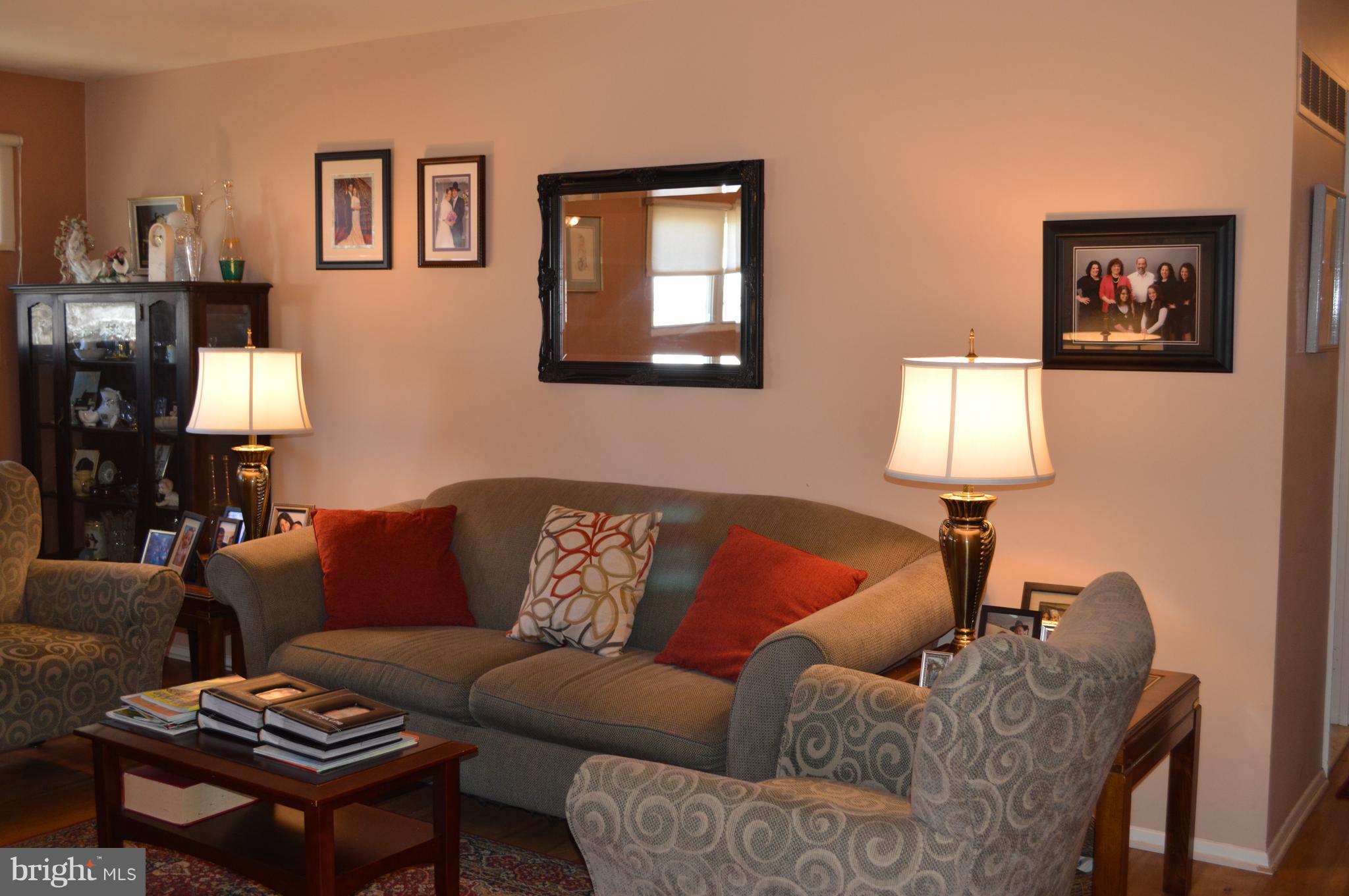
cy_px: 448
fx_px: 1460
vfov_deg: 34.1
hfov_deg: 49.6
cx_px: 674
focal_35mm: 39
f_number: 4.2
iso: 450
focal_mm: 26
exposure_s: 1/60
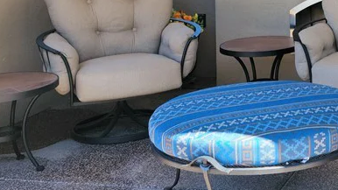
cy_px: -77
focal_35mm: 81
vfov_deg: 14.1
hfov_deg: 24.9
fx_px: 726
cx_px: 341
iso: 25
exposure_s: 1/128
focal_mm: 5.9
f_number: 2
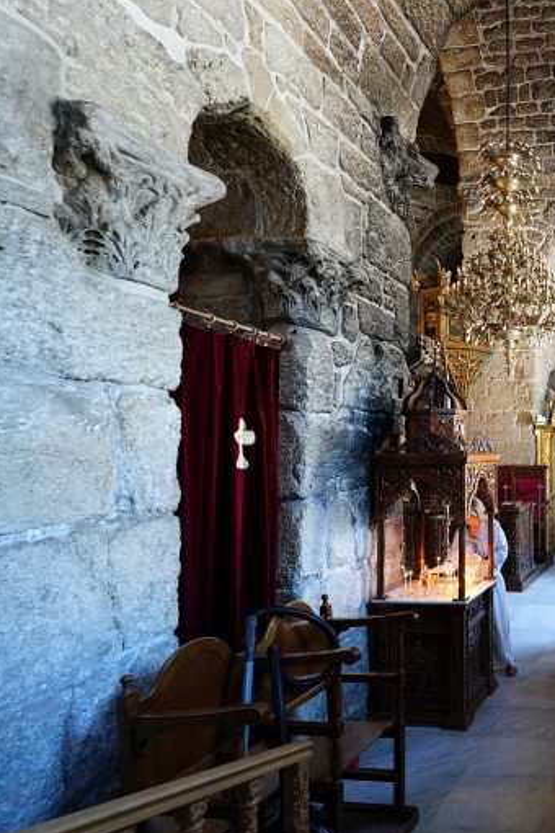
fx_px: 509
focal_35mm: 22
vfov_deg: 78.6
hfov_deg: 43.3
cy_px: 430
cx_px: 620
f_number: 3.5
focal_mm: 14
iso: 640
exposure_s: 1/30
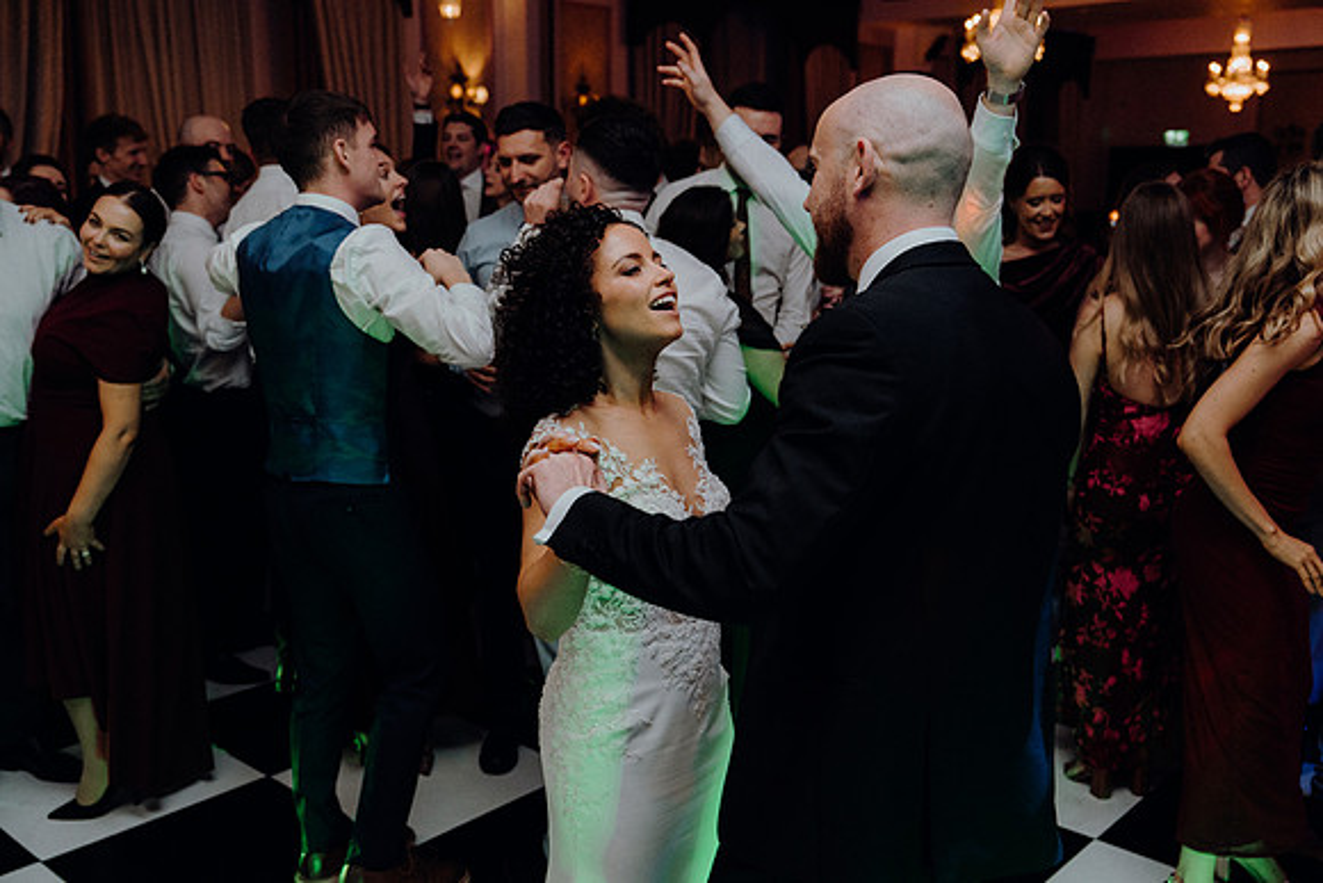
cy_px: 442
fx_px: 1250
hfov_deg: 55.8
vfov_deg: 38.9
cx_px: 662
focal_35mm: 34
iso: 2500
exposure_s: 1/160
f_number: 3.5
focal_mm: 34
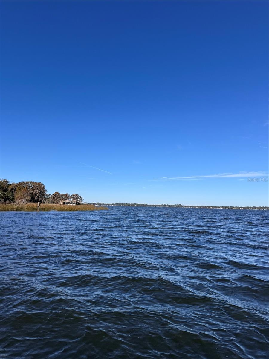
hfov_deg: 56.8
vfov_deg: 71.6
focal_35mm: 24
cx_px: 134
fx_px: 249
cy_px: 180
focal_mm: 6.76
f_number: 1.78
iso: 80
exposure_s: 1/6410
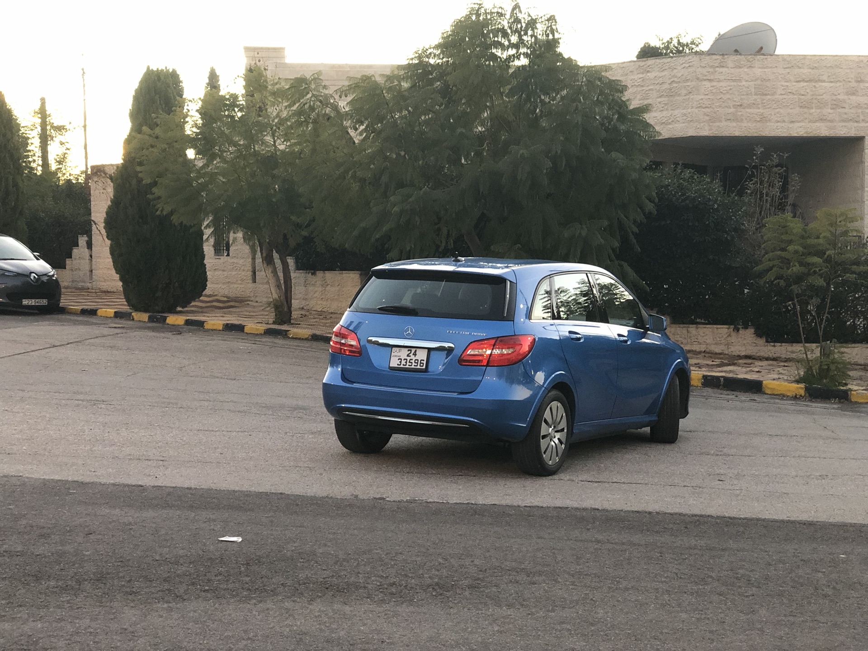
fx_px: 1304
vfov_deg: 28.0
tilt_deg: -2.3
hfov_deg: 36.8
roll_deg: +0.3
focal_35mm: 52
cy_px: 326
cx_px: 434
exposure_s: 1/11
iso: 160
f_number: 2.4
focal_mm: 6
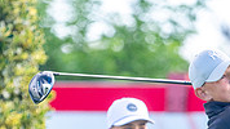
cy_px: 254
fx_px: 7261
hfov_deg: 1.8
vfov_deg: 1.0
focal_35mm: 1191
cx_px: 183
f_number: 4
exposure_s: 1/800
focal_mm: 300
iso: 320
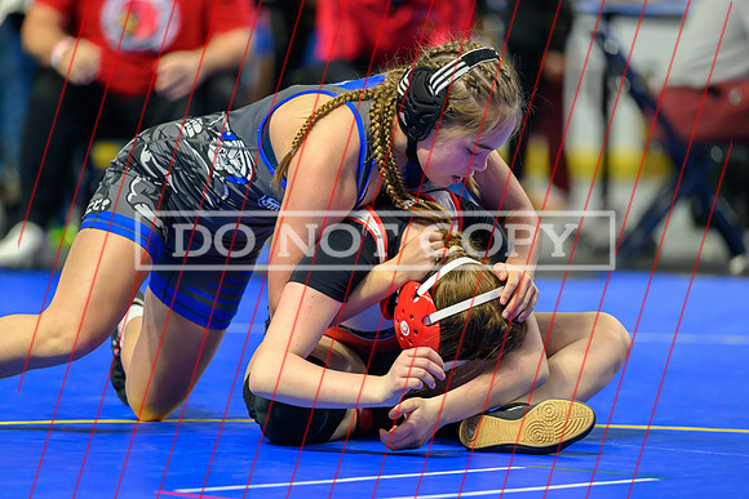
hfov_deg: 8.4
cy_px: 267
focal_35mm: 244
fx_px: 5081
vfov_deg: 5.6
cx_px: 353
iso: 2800
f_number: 2.8
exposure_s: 1/800
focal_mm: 200
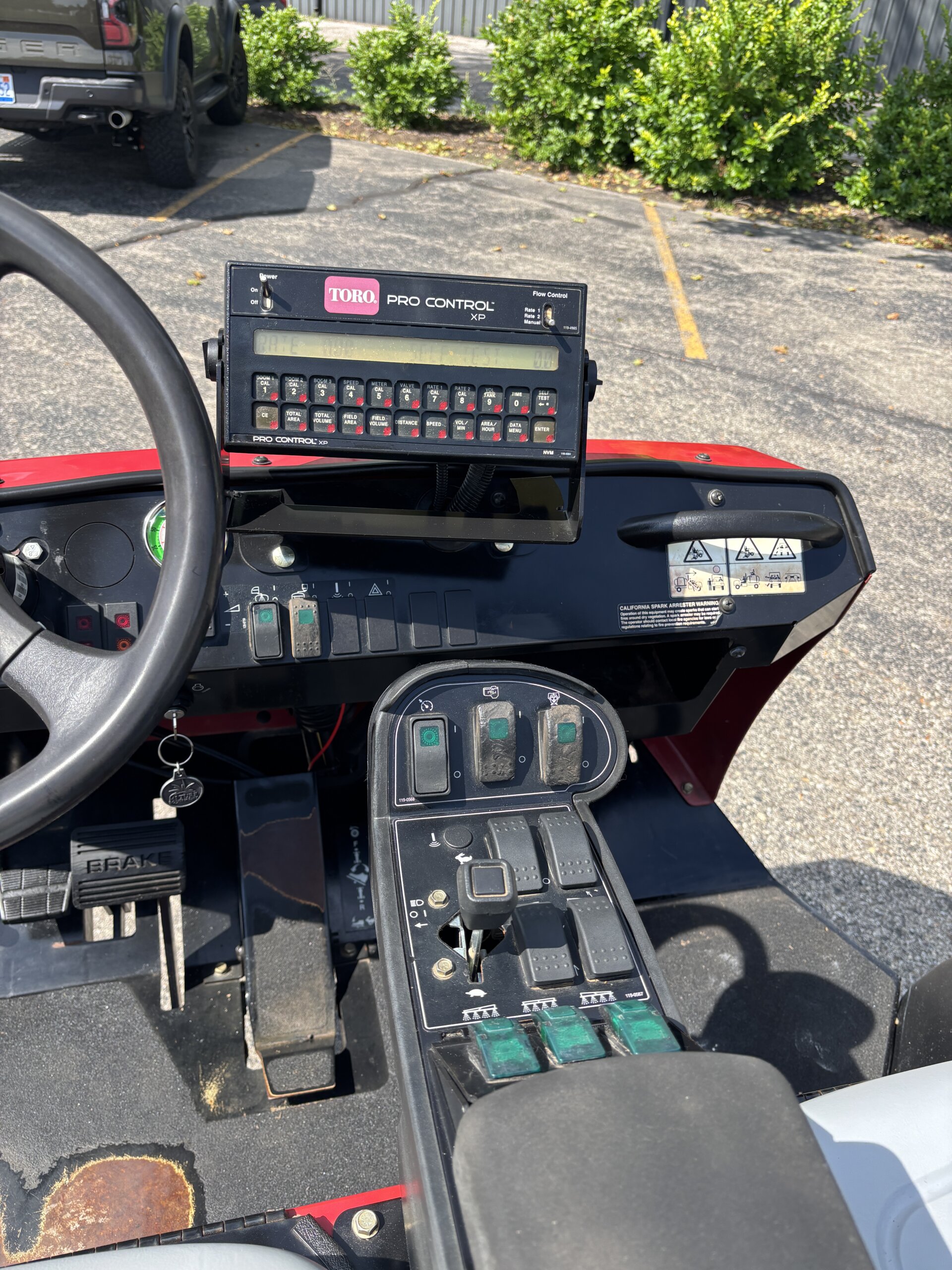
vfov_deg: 67.3
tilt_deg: -34.6
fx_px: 953
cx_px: 476
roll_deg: -5.1
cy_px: 635
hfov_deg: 53.1
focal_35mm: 26
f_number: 1.6
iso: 50
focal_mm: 5.96
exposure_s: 1/880
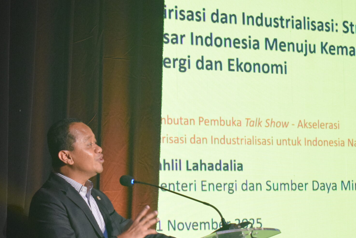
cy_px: 185
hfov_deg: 14.3
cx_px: 93
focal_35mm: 143
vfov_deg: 9.6
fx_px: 1413
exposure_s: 1/60
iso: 3600
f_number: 5.6
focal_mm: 55
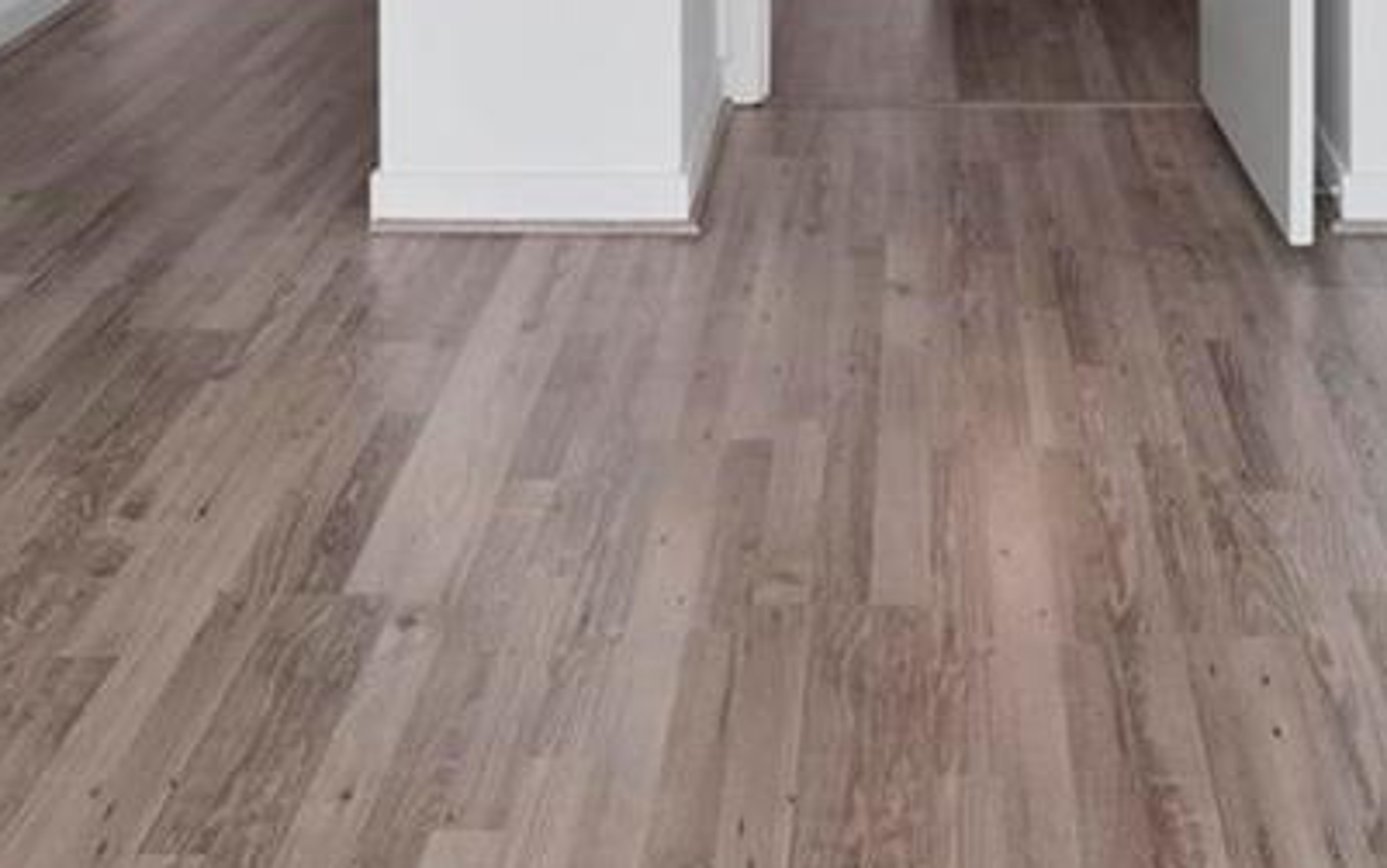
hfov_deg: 33.3
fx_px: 2307
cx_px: 854
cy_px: -456
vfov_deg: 18.7
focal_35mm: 61
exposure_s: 1/1.43
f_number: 8
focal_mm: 15
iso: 200
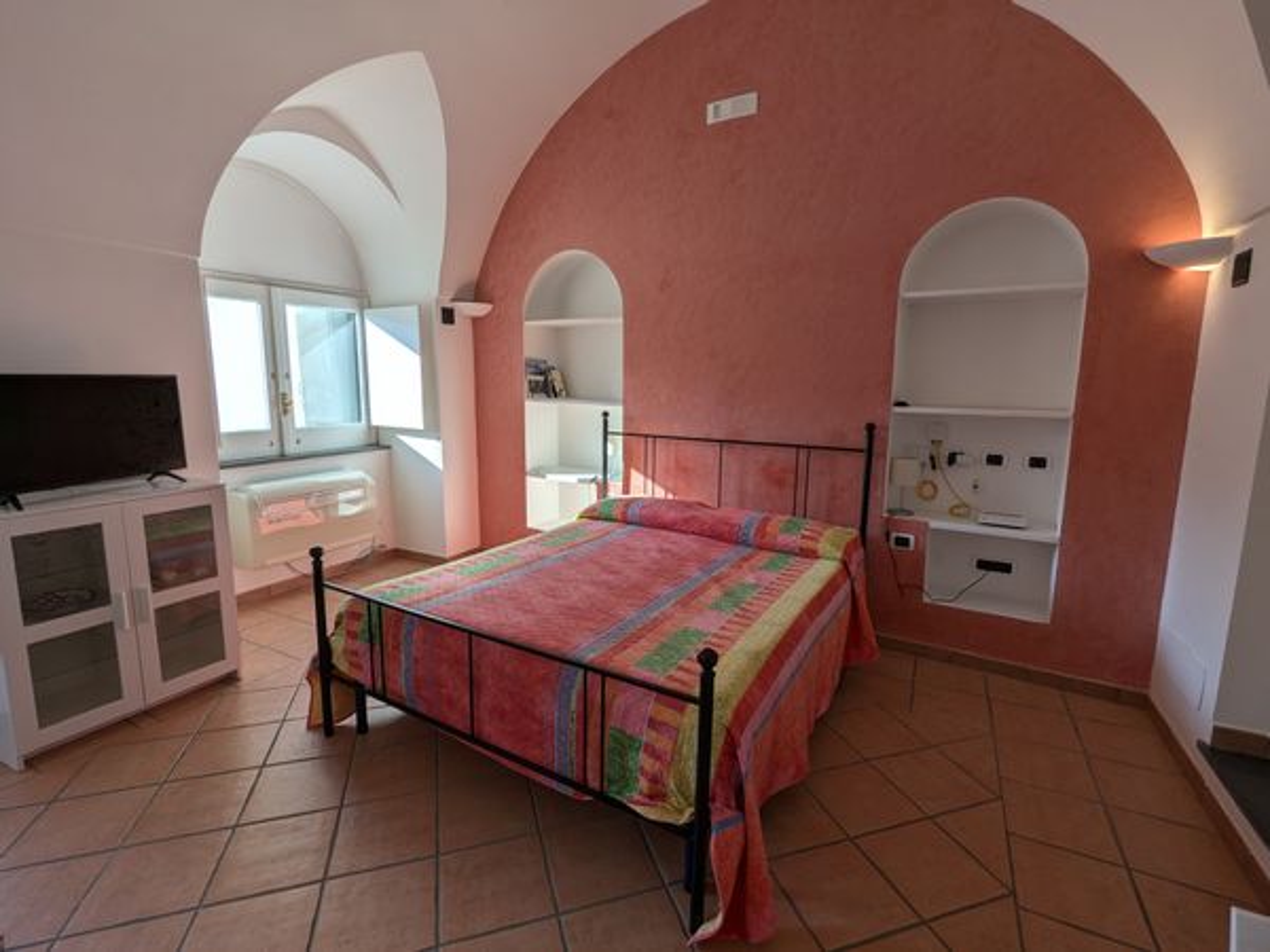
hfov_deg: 94.5
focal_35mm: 16
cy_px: 476
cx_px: 635
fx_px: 587
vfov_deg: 78.1
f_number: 2.2
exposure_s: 1/404
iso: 68
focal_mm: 2.35
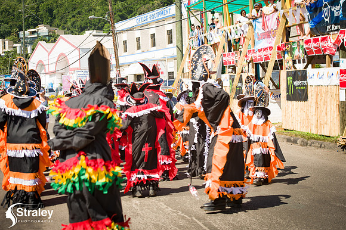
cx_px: 173
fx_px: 672
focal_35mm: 70
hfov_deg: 28.9
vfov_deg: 19.4
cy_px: 115
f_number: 6.3
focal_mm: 70
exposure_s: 1/160
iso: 100
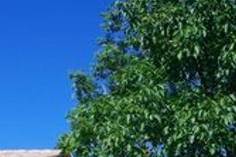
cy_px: 249
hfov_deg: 20.9
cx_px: 161
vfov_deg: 13.2
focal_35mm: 97
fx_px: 635
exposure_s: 1/60
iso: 100
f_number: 13
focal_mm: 18
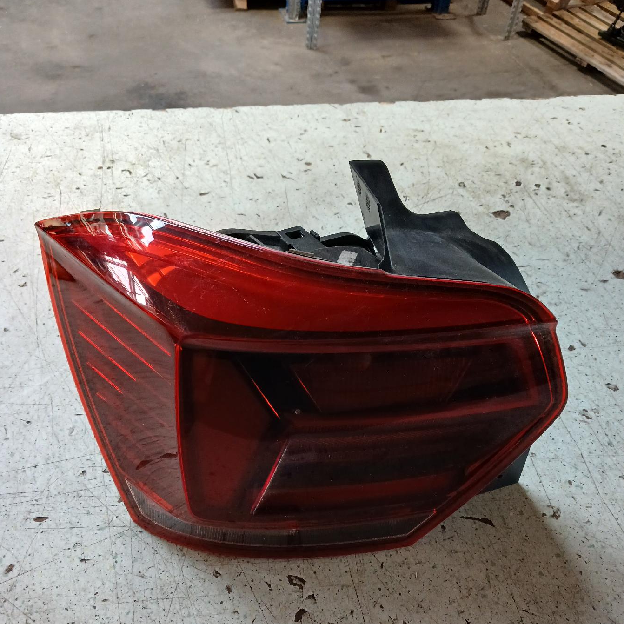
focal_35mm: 32
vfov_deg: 50.3
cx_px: 312
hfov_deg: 51.1
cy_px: 409
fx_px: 653
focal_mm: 3.98
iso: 250
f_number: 1.8
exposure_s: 1/33.3
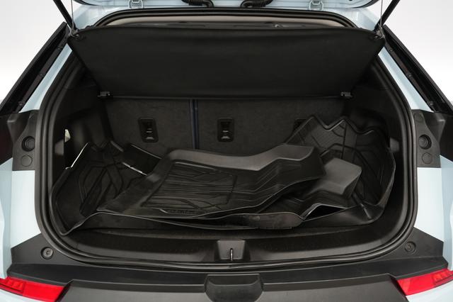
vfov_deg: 49.5
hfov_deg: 69.4
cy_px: 151
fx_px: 327
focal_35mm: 26
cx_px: 226
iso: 800
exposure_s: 1/40
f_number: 2.8
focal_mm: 26
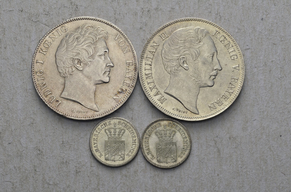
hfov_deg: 24.7
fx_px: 665
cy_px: 96
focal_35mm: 82
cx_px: 146
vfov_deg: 16.5
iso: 400
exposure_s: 1/250
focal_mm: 55
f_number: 14
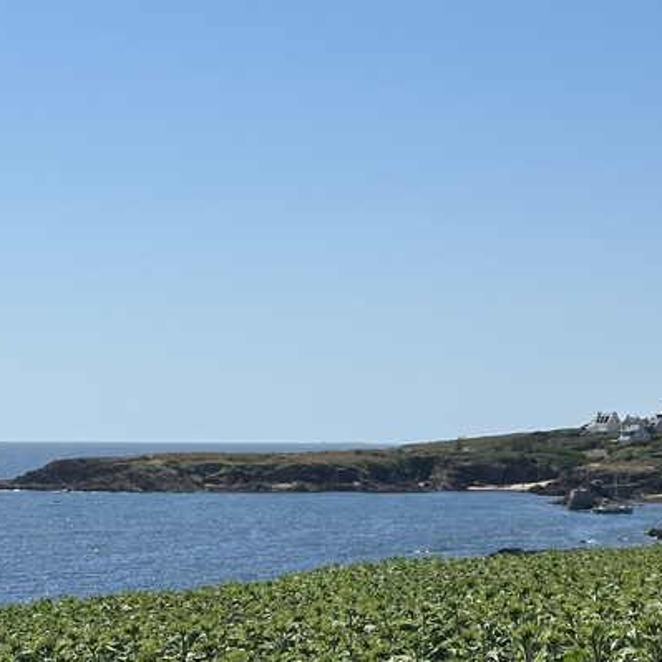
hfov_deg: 15.8
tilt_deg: +1.7
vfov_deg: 16.0
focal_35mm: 109
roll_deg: -0.7
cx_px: 564
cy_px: 398
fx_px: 2358
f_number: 1.78
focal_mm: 6.86
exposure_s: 1/8197
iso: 64
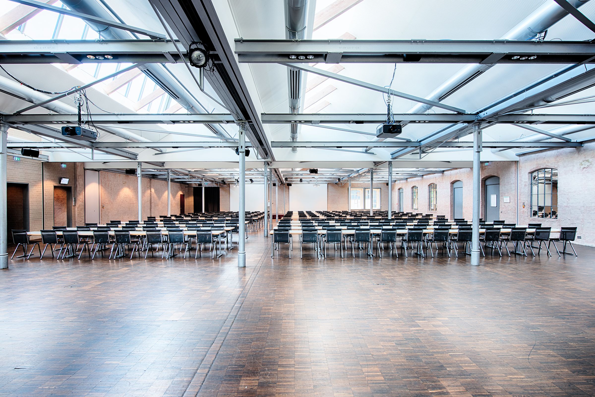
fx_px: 314
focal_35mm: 19
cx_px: 298
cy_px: 198
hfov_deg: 86.9
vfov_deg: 64.6
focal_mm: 19
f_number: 8
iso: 100
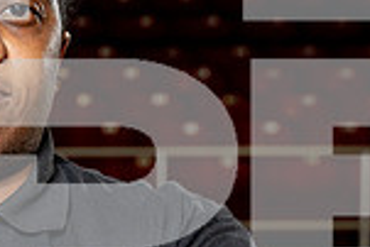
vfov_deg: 6.0
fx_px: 2366
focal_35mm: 230
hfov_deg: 8.8
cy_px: 190
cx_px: -91
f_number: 5.6
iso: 640
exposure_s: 1/250
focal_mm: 60
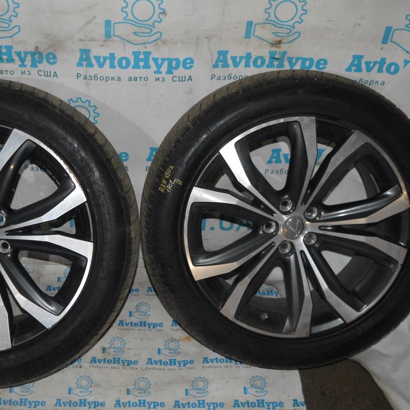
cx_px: 137
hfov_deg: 37.4
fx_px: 598
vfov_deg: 37.8
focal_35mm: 45
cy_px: 206
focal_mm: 23
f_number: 3.8
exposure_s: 1/60
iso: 3200
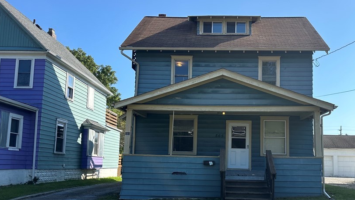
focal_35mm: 33
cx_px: 213
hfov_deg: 59.0
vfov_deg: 35.3
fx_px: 311
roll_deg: -0.3
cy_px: 130
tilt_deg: +6.0
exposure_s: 1/3058
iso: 80
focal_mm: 6.86
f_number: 1.78
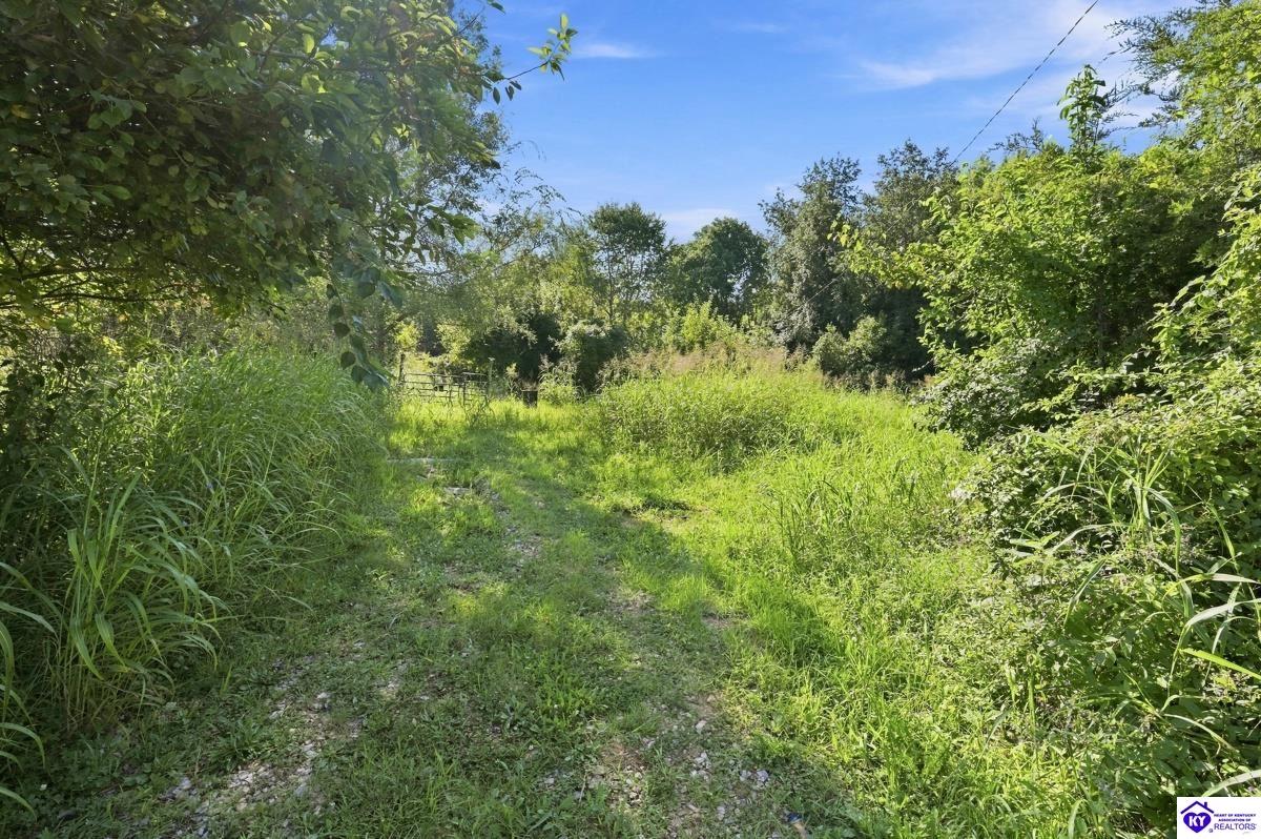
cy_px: 420
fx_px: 560
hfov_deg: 96.8
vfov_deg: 73.6
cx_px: 630
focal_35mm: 16
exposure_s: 1/160
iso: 400
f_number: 11
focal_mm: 16
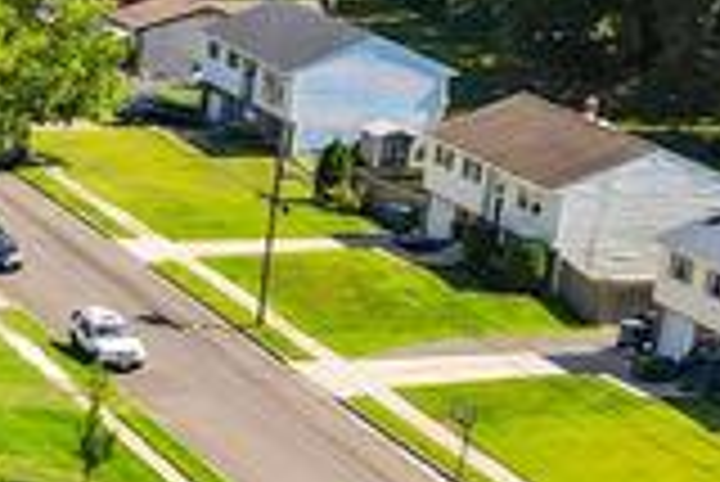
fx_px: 3203
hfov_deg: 10.8
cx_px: -1035
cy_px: 491
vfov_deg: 8.5
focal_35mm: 160
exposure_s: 1/2500
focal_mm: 6.72
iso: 100
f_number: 1.7
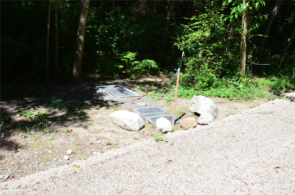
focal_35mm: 39
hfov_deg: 49.6
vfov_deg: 34.1
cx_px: 148
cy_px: 98
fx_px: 319
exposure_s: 1/800
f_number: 13
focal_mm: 26
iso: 1600
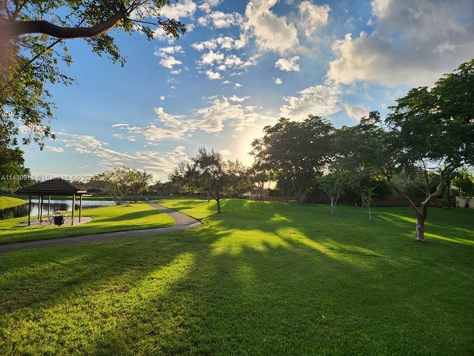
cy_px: 178
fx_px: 315
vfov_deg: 58.9
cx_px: 237
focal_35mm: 23
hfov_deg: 73.9
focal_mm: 5.4
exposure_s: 1/1645
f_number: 1.8
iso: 20
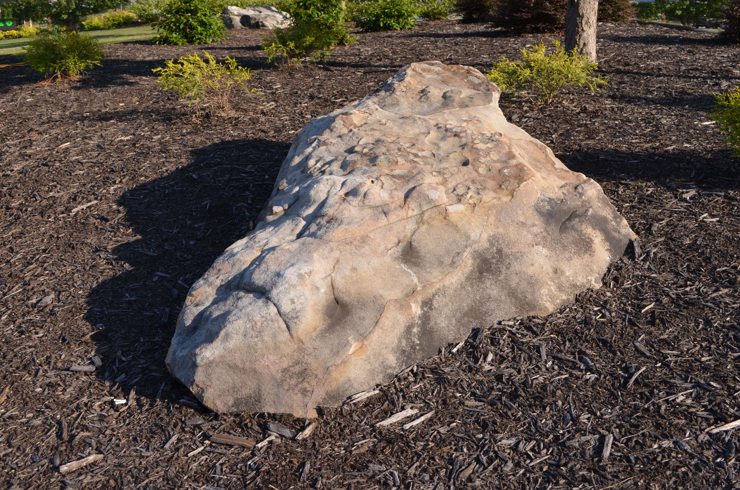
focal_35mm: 33
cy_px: 245
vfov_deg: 39.8
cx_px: 370
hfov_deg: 57.3
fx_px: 677
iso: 125
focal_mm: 22
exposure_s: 1/250
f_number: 8
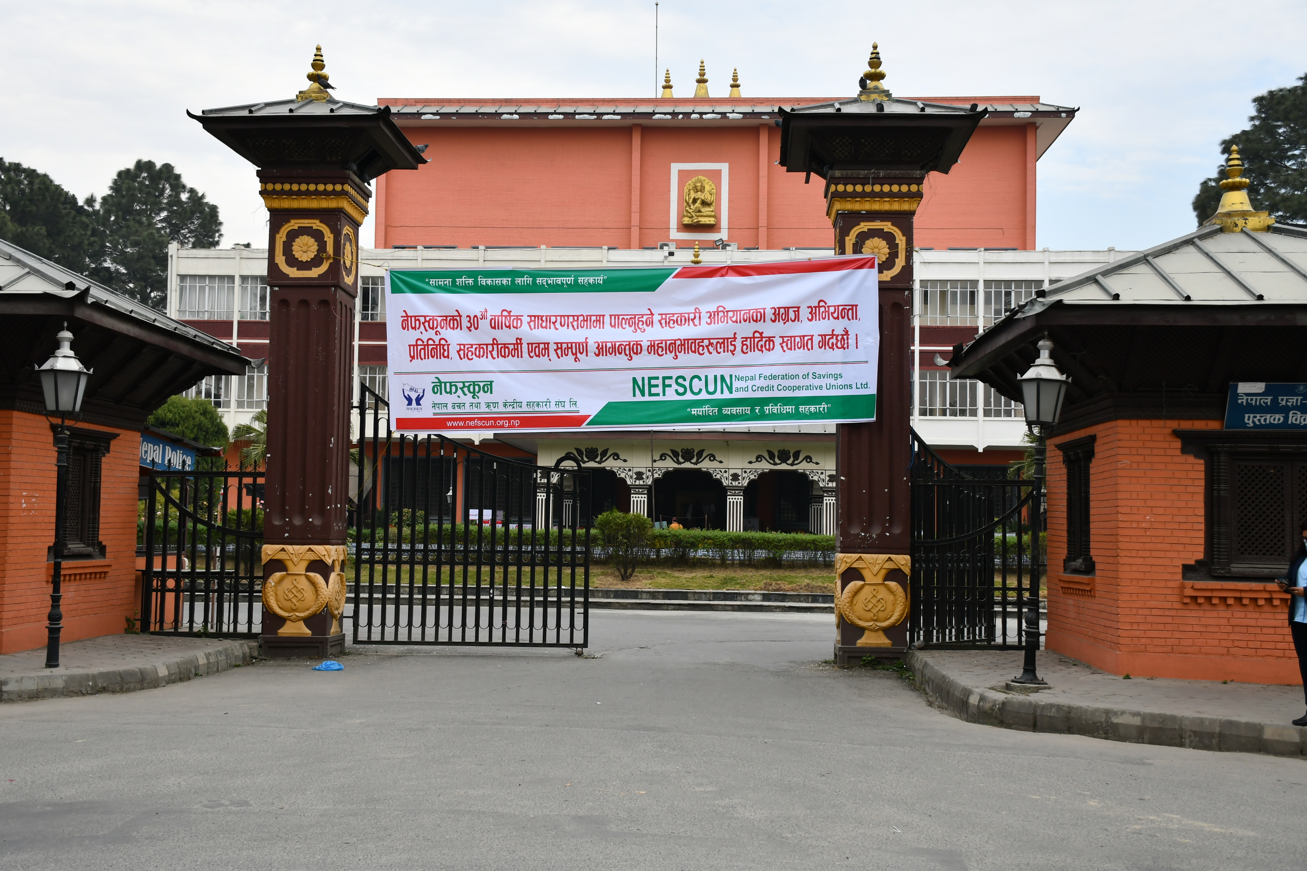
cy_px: 436
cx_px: 654
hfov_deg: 48.5
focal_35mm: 40
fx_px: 1452
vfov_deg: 33.4
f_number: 5.6
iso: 200
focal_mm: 27
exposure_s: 1/250
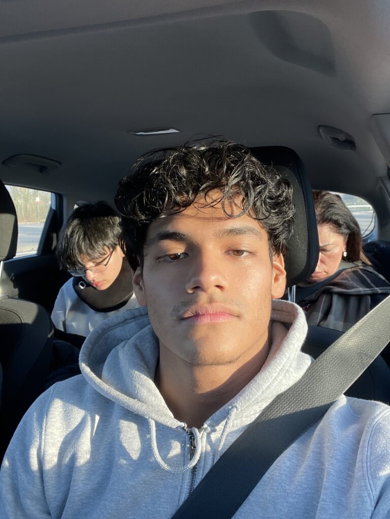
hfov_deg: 46.8
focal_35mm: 30
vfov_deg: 60.0
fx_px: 451
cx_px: 195
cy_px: 260
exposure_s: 1/150
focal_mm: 2.71
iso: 25
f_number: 2.2
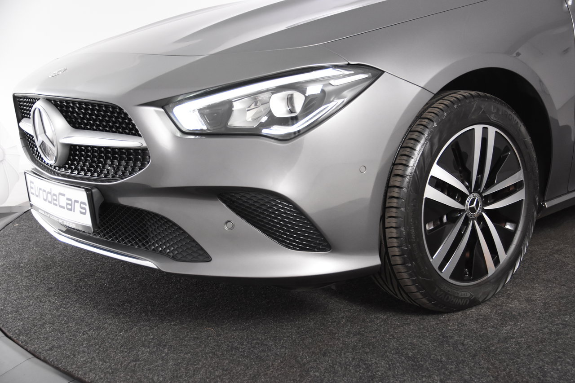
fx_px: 743
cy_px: 192
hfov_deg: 42.3
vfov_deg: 28.9
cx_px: 288
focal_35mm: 46
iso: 1600
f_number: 4.5
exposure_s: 1/80
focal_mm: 31
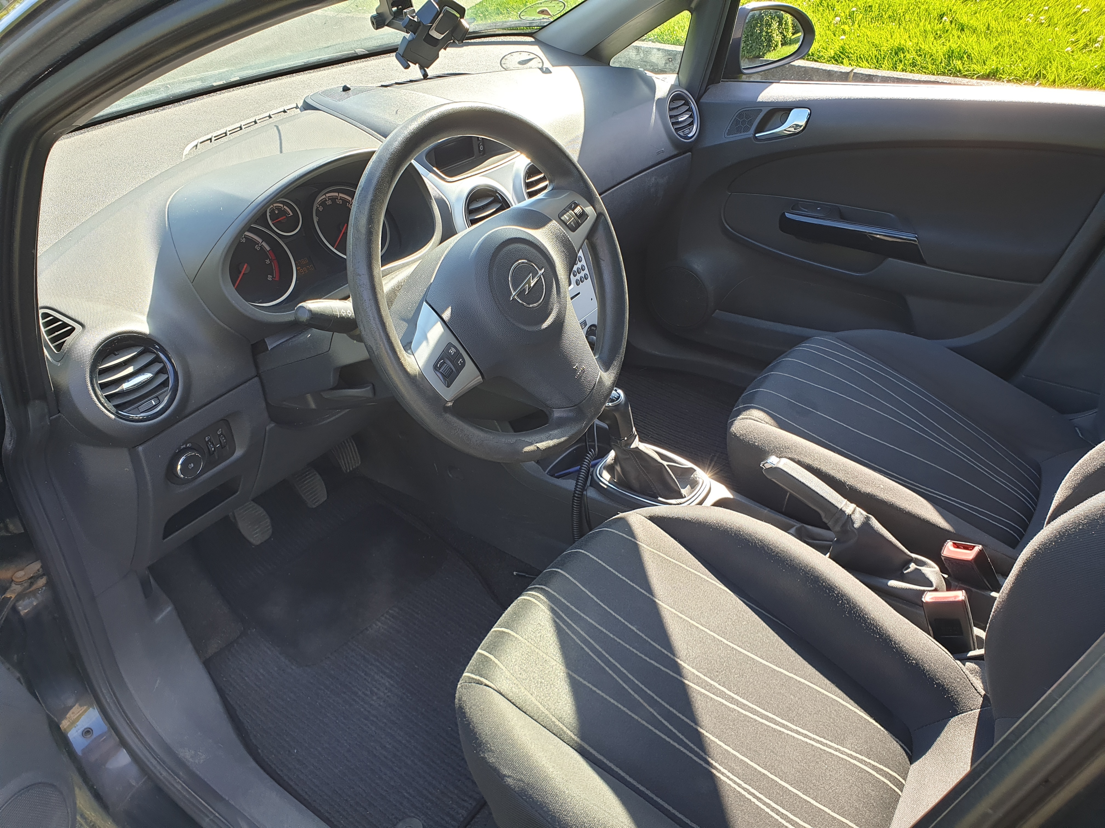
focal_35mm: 26
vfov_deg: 53.1
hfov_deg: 67.3
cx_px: 552
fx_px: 830
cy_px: 414
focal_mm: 4.3
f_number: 2.4
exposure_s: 1/102
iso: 50
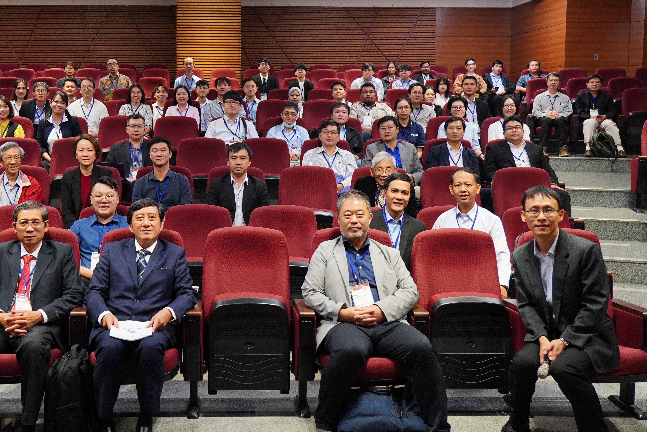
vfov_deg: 30.0
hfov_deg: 43.5
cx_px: 234
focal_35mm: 45
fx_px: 802
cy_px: 172
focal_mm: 23
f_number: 3.2
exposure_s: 1/100
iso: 1000
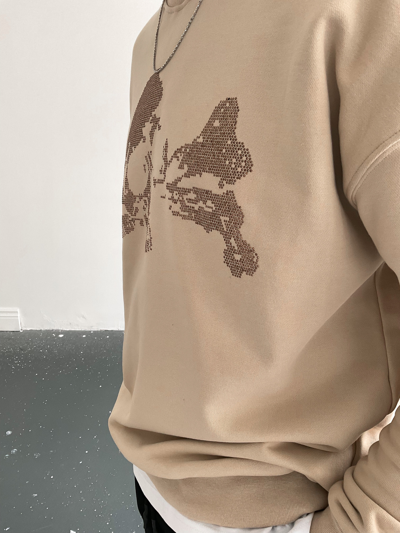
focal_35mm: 29
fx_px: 447
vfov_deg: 61.7
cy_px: 266
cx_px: 200
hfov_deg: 48.2
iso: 64
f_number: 1.8
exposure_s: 1/65
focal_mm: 3
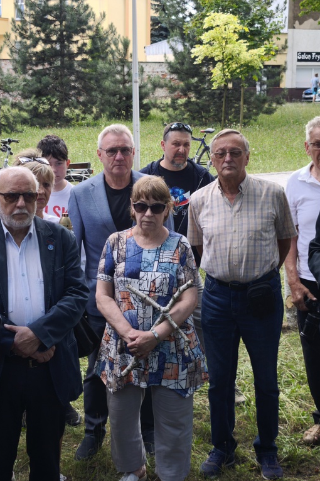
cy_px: 240
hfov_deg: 21.2
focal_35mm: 64
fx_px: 853
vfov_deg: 31.4
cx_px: 152
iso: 50
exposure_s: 1/246
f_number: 1.6
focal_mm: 6.57
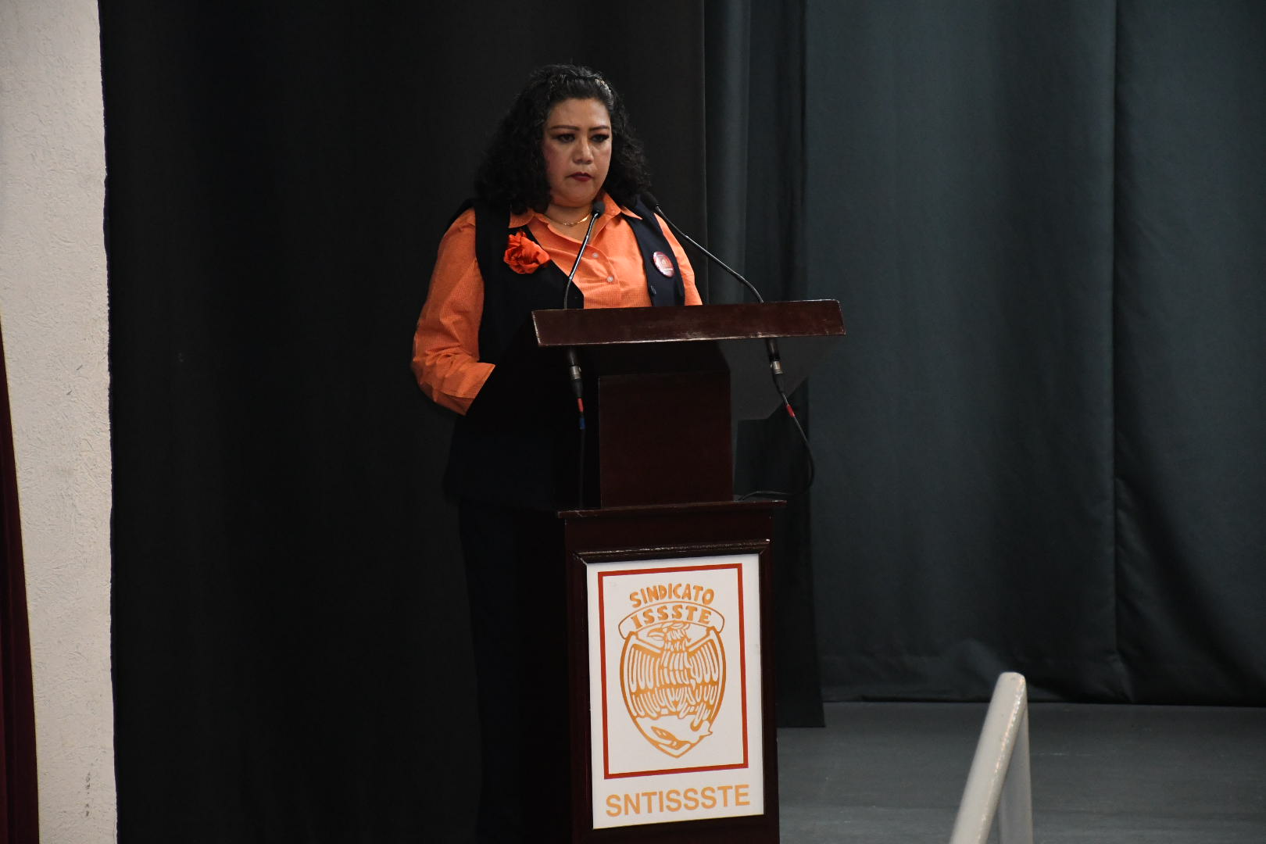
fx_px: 4747
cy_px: 422
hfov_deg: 15.2
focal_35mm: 135
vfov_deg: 10.2
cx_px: 633
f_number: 5.6
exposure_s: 1/100
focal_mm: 90
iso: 5000
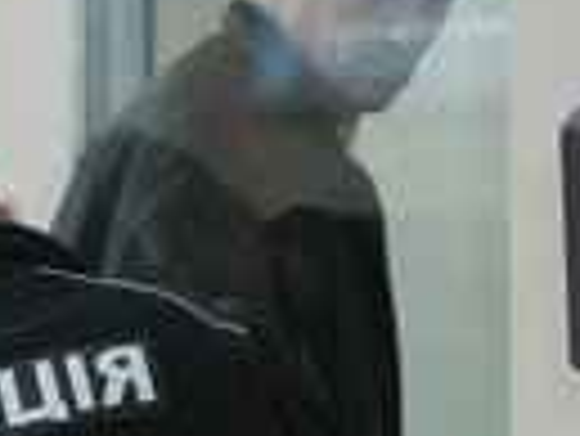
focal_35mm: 224
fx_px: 3757
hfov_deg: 8.8
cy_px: 243
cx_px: 49
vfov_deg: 6.6
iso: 800
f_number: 5
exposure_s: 1/200
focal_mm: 75
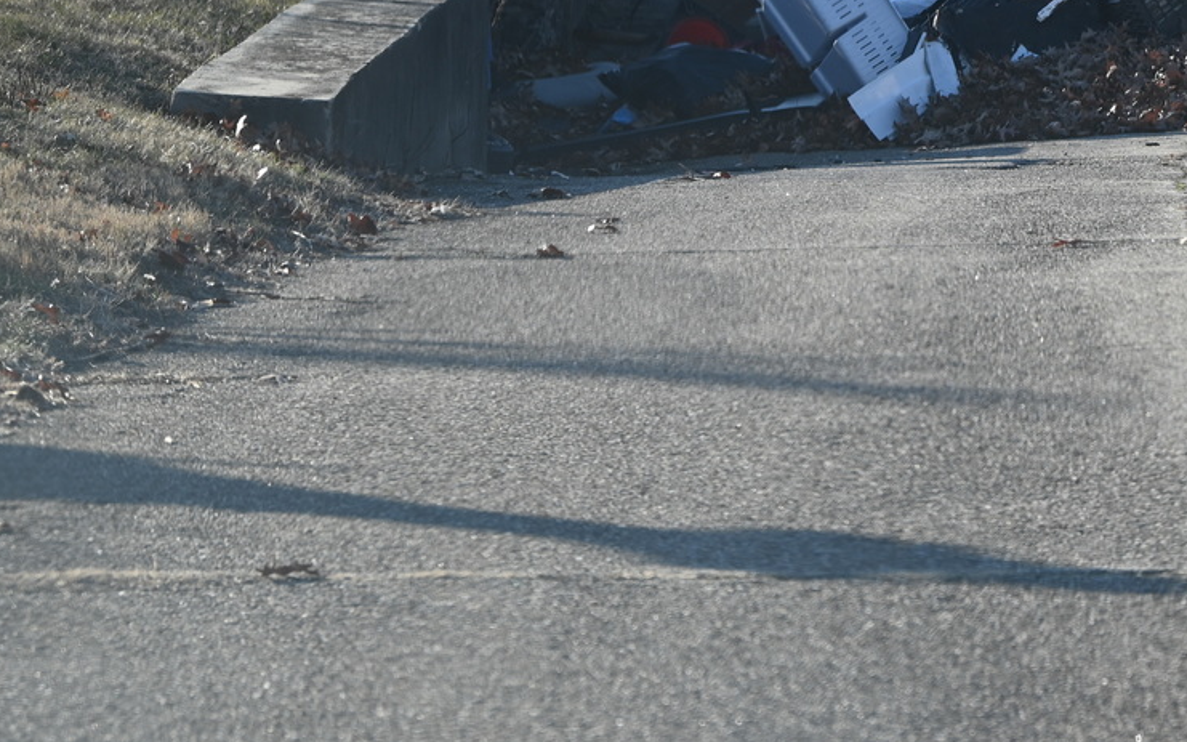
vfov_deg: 6.6
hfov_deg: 10.5
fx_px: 6405
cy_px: -48
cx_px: 1043
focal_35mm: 198
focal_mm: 90
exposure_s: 1/250
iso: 140
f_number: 6.3
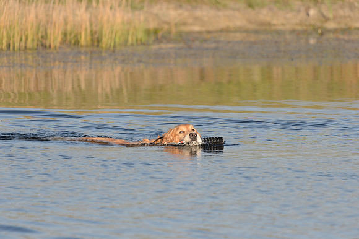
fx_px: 4983
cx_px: 180
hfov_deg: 4.1
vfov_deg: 2.7
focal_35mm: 500
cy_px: 120
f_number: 6.3
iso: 560
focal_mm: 500
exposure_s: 1/1600
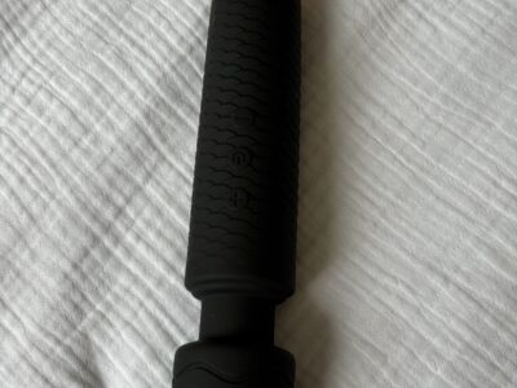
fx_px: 717
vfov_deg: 30.3
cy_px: 194
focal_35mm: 48
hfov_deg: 39.7
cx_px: 258
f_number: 1.78
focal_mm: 6.76
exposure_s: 1/121
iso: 80
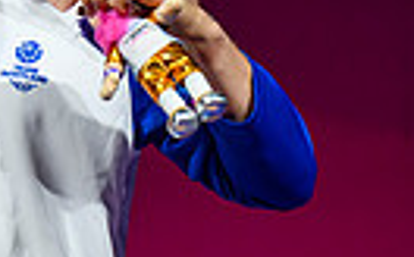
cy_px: 102
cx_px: -392
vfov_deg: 2.2
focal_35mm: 584
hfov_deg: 3.6
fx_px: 6578
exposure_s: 1/1250
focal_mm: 130
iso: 2500
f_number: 3.2
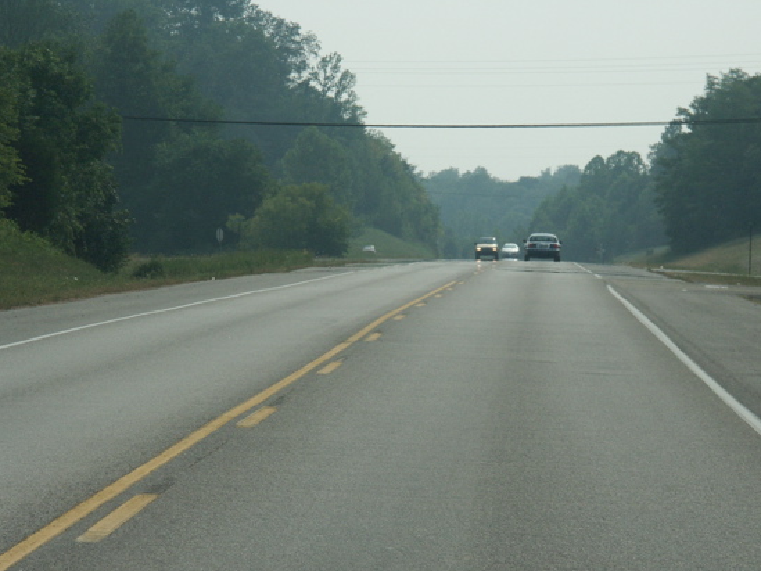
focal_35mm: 232
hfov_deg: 8.5
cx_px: 435
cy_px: 328
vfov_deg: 6.4
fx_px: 5101
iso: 100
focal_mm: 50.48
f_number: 5.6
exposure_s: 1/1000
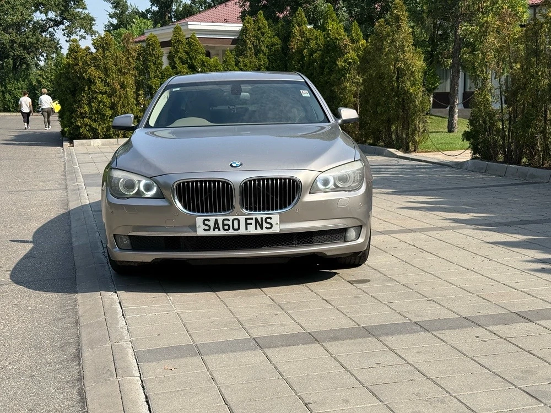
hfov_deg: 39.7
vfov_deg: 30.3
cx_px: 276
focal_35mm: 48
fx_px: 764
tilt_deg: -7.4
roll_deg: +0.8
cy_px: 206
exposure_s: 1/3891
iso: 80
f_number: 1.78
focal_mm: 6.76
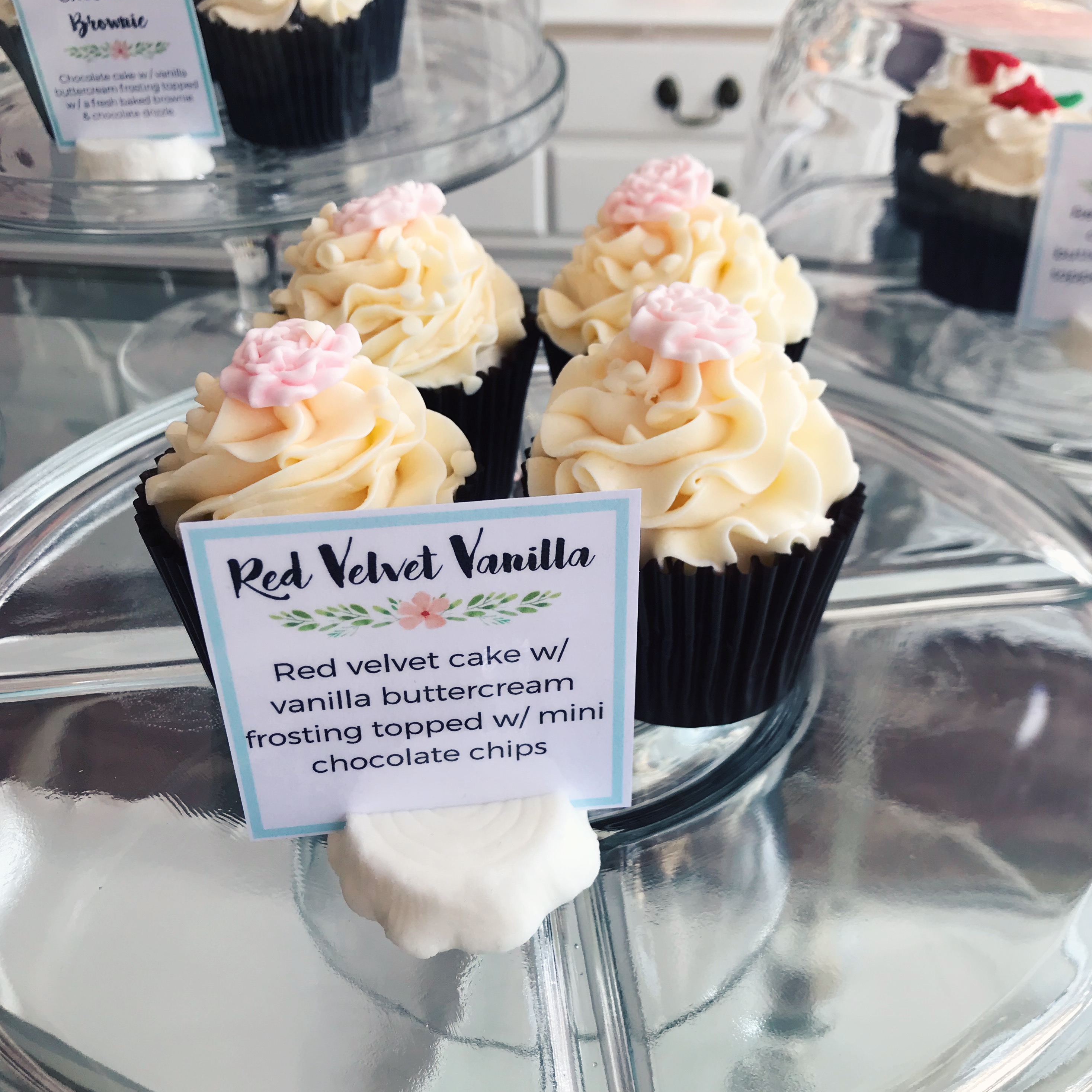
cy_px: 557
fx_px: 1213
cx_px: 539
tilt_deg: -34.0
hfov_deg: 48.4
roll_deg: +0.2
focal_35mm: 34
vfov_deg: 48.4
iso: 20
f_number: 1.8
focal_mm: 3.99
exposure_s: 1/134
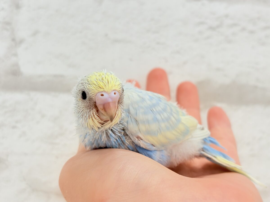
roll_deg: -1.9
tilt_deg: +0.0
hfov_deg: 36.8
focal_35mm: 52
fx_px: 406
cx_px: 135
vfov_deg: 28.0
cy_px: 101
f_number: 1.6
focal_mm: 5.96
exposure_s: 1/100
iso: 64
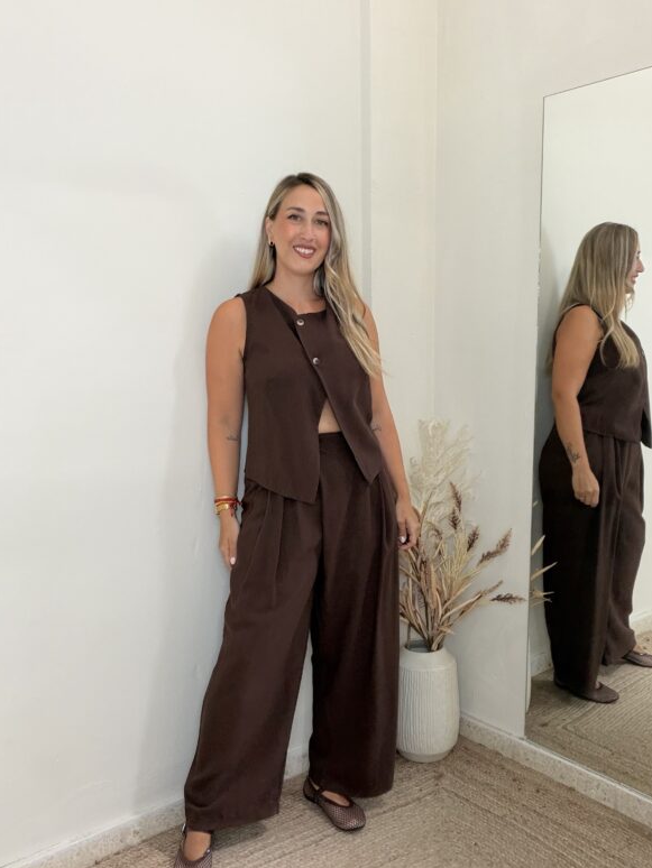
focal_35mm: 31
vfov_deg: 58.3
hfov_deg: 45.5
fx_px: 778
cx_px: 332
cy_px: 447
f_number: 1.9
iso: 100
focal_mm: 2.71
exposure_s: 1/60
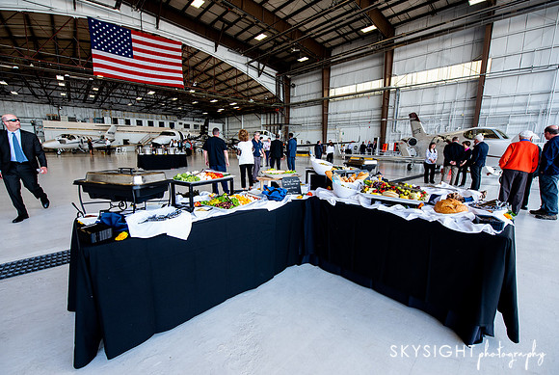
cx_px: 277
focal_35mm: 14
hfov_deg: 103.2
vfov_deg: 80.5
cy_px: 187
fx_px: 222
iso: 640
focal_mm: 14
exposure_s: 1/320
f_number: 5
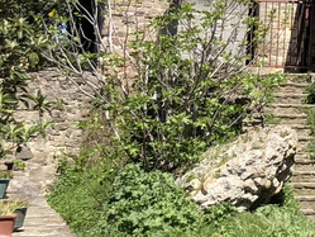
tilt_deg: +9.4
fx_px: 1229
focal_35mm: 135
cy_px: -28
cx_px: 665
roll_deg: +0.1
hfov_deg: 12.5
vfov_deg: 10.8
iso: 20
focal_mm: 4
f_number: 1.8
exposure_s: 1/1171
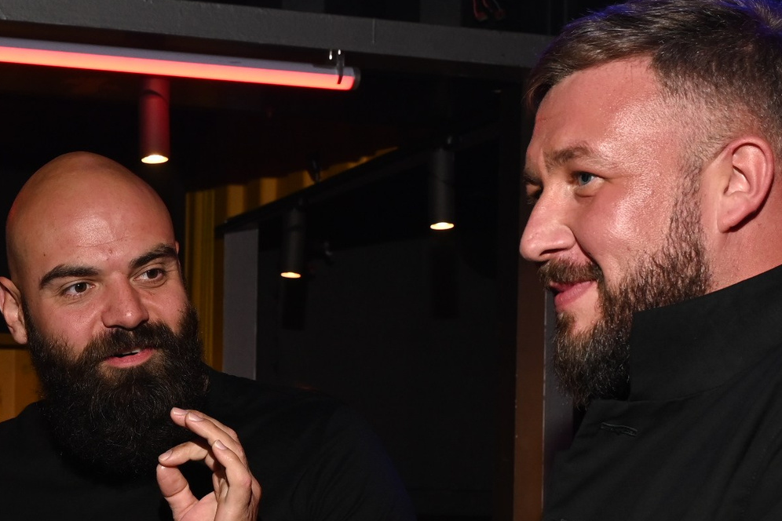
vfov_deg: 14.8
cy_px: 568
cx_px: 20
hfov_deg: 21.9
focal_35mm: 90
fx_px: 1955
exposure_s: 1/125
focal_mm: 35
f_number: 7.1
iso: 1000
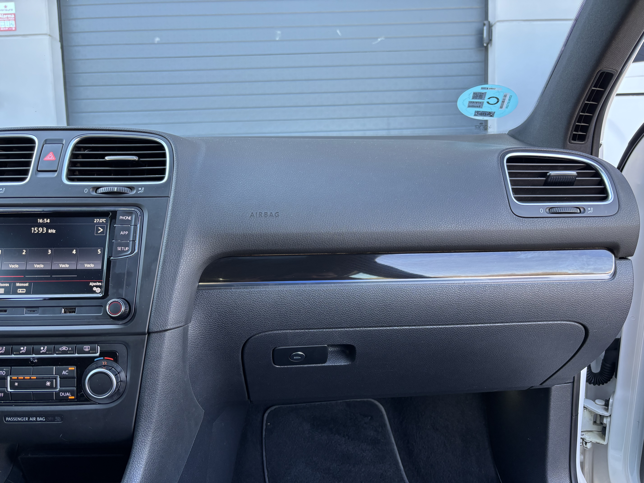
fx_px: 484
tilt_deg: -6.1
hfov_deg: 67.3
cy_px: 242
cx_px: 322
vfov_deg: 53.1
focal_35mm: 26
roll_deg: +2.1
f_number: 1.6
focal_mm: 5.96
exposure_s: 1/121
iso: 100
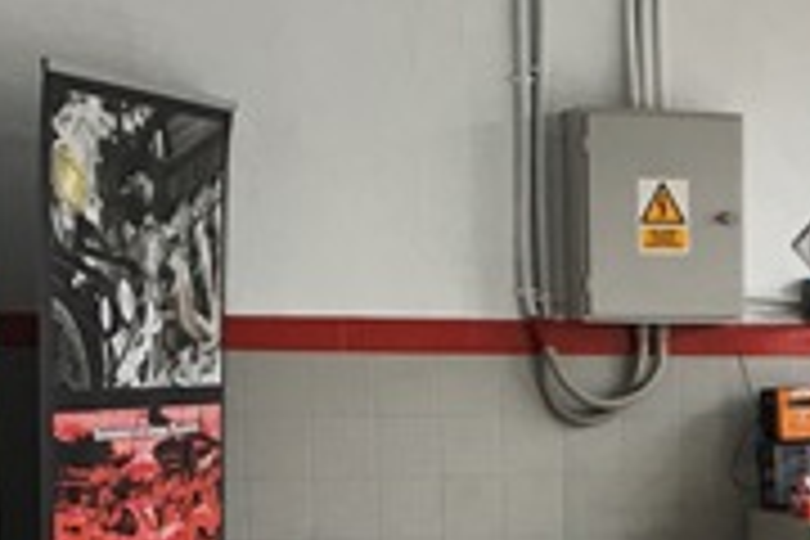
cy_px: 698
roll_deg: -1.0
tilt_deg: -6.6
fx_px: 2407
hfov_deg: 18.2
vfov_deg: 12.4
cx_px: 950
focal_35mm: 107
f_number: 2.2
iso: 32
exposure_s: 1/33
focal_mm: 4.15
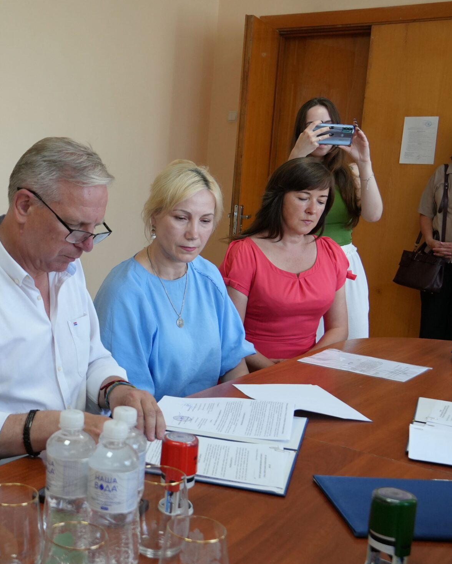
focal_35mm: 49
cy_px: 319
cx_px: 74
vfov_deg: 38.0
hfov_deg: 29.9
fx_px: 819
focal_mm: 20
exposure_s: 1/160
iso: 640
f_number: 4.5
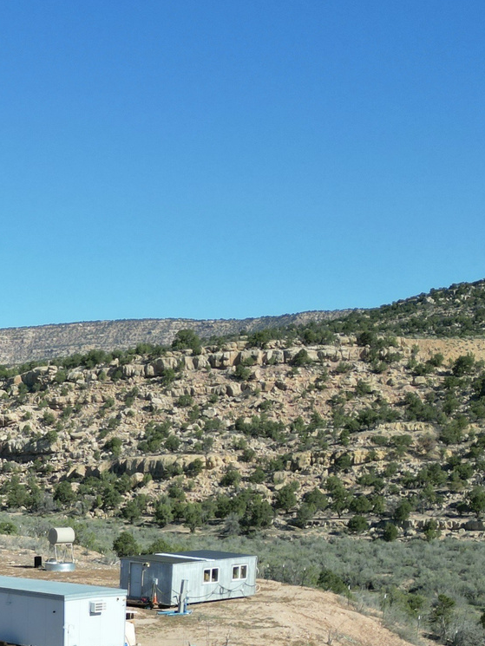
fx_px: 1233
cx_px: -150
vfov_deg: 27.9
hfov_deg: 20.3
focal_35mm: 66
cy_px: 623
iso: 110
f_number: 1.7
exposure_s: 1/3000
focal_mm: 6.72
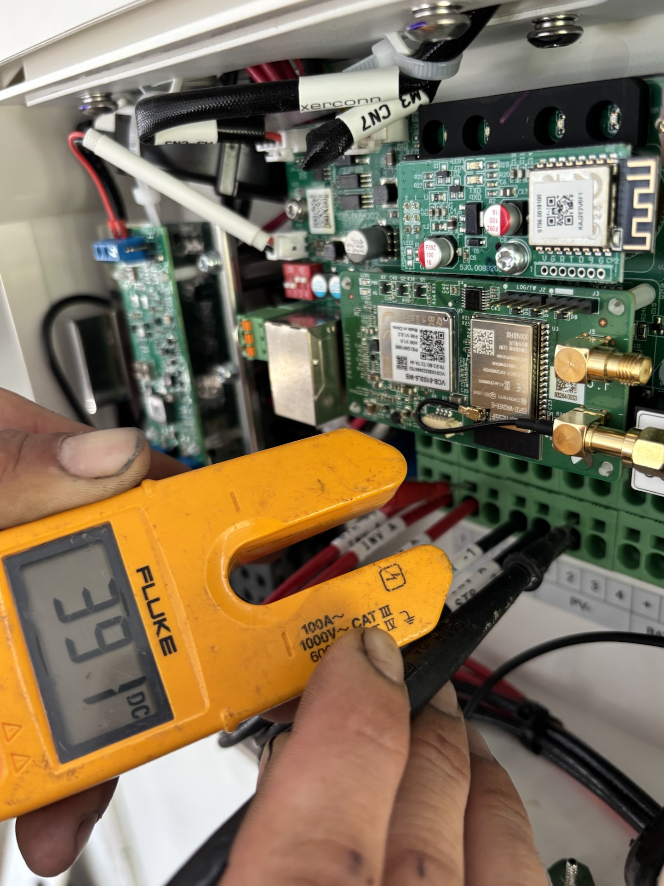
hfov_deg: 51.3
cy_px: 458
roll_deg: +3.4
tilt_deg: -22.5
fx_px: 691
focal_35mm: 27
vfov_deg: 65.3
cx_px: 338
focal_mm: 5.96
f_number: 1.6
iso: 125
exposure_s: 1/91
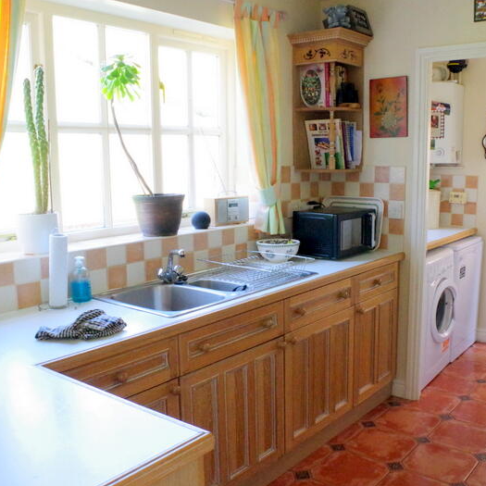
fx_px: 556
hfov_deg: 46.9
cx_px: 300
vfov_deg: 47.2
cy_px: 246
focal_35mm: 35
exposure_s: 1/50
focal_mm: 18
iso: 6400
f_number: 11
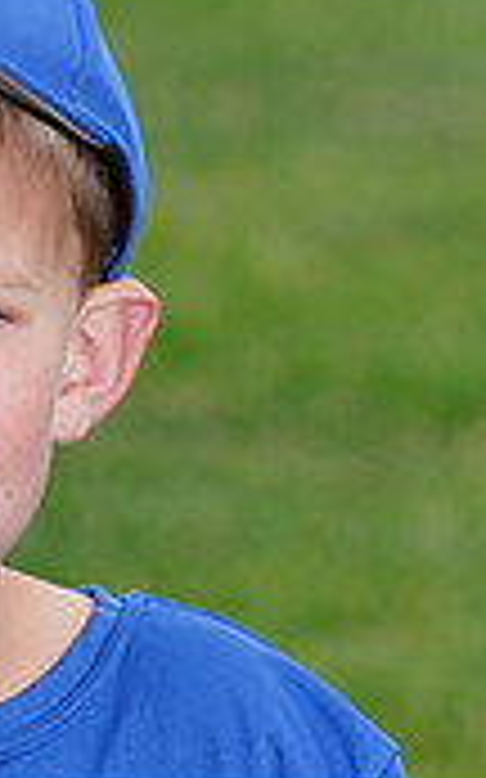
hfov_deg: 2.1
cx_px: -74
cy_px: 845
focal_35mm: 640
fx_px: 13574
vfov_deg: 3.3
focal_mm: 187
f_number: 9
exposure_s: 1/200
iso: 200
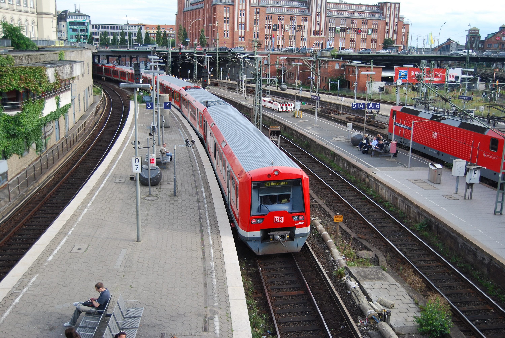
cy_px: 169
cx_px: 252
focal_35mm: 36
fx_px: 506
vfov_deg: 37.0
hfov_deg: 53.1
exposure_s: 1/500
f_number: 4
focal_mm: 24
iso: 250
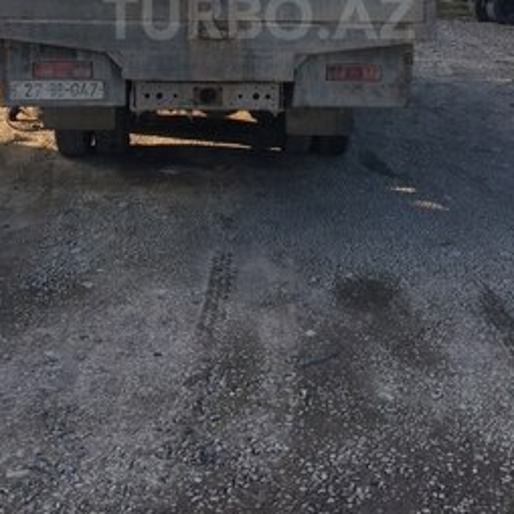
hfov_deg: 34.0
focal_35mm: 50
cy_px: 16
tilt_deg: -4.5
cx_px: 259
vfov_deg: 31.8
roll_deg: +0.2
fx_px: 840
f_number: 2.2
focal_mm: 4.15
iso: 32
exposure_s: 1/912
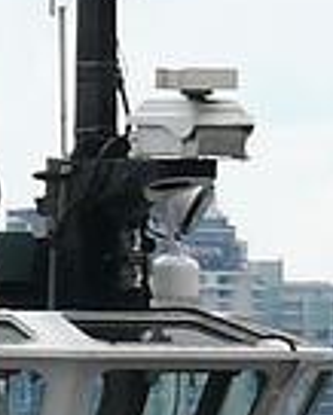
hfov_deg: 1.0
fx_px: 18311
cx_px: 3
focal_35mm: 1488
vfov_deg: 1.3
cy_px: 540
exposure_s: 1/250
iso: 100
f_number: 5.6
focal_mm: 30.7
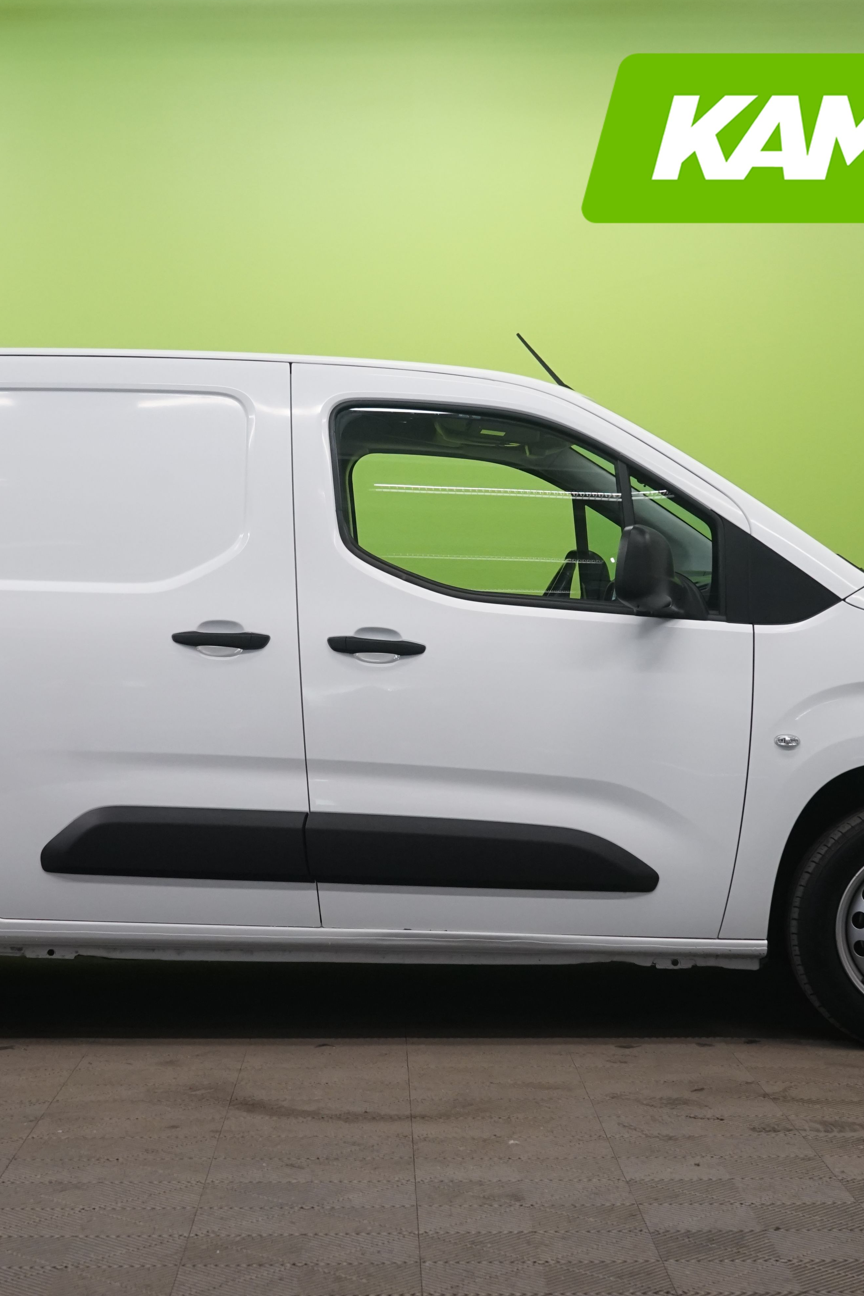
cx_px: 333
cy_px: 648
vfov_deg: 31.4
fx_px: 2304
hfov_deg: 21.2
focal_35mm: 64
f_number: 7.1
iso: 1250
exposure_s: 1/30
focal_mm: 42
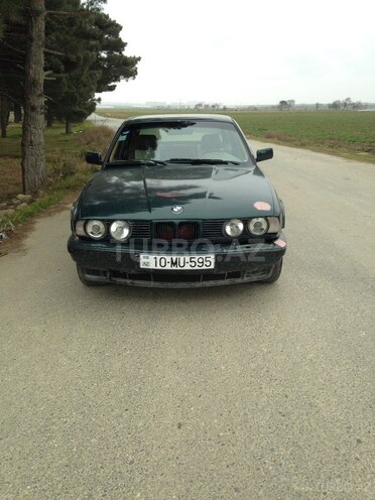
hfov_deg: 42.9
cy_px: 250
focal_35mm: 33
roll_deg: -2.3
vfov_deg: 55.4
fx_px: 477
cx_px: 188
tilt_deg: -15.8
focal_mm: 4.12
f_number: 2.4
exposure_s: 1/134
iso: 50
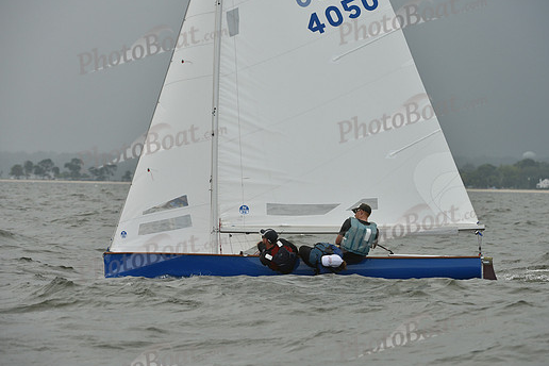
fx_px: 3599
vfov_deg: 5.8
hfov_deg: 8.7
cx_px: 283
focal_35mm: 236
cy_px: 186
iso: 400
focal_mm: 210
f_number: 6.3
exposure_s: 1/800
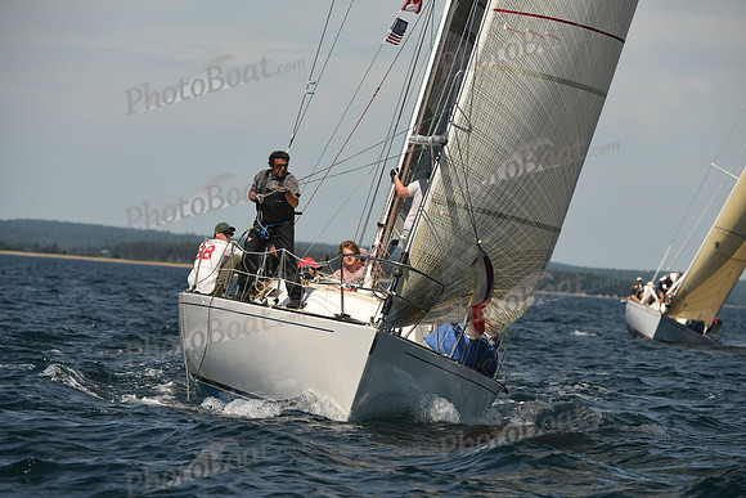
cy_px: 249
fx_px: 6011
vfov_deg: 4.7
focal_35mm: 290
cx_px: 373
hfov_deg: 7.1
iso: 250
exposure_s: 1/1000
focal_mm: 290
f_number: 7.1
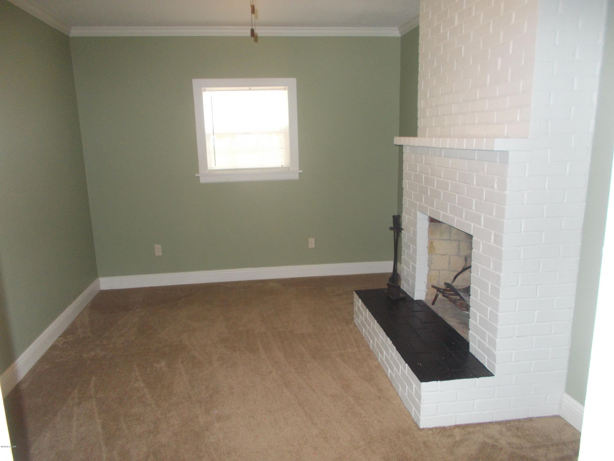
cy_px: 230
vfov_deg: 53.1
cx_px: 307
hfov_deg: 67.3
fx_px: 461
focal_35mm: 26
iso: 320
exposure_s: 1/25
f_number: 3.2
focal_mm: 4.6
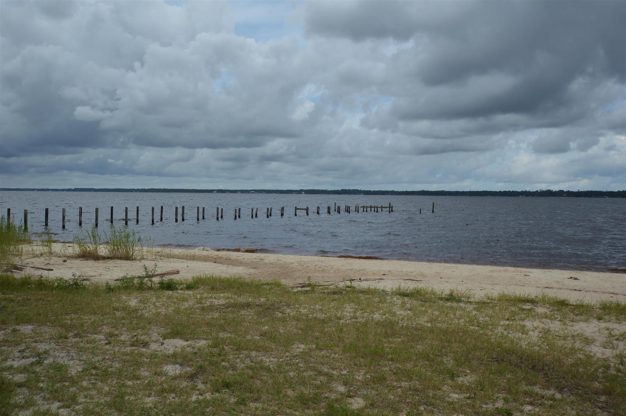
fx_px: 625
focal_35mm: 36
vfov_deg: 36.8
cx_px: 313
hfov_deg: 53.2
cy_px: 208
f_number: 7.1
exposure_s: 1/1600
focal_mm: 24
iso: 400
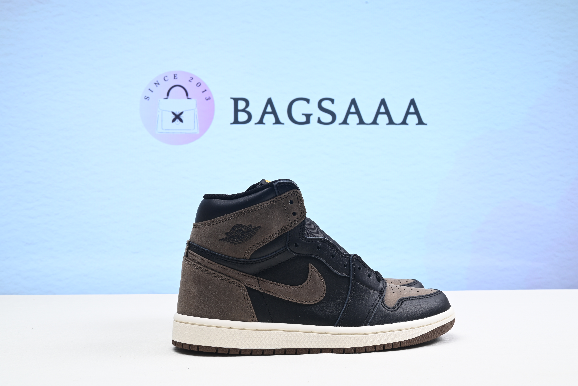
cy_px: 193
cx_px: 289
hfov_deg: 46.4
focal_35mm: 42
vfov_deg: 31.9
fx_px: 675
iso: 100
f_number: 16
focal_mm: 42
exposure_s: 1/2
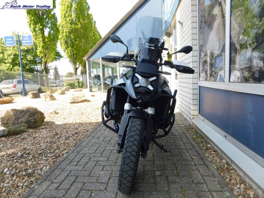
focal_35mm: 23
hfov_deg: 73.9
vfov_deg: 58.9
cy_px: 99
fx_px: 175
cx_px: 132
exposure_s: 1/320
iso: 125
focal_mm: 4
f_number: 3
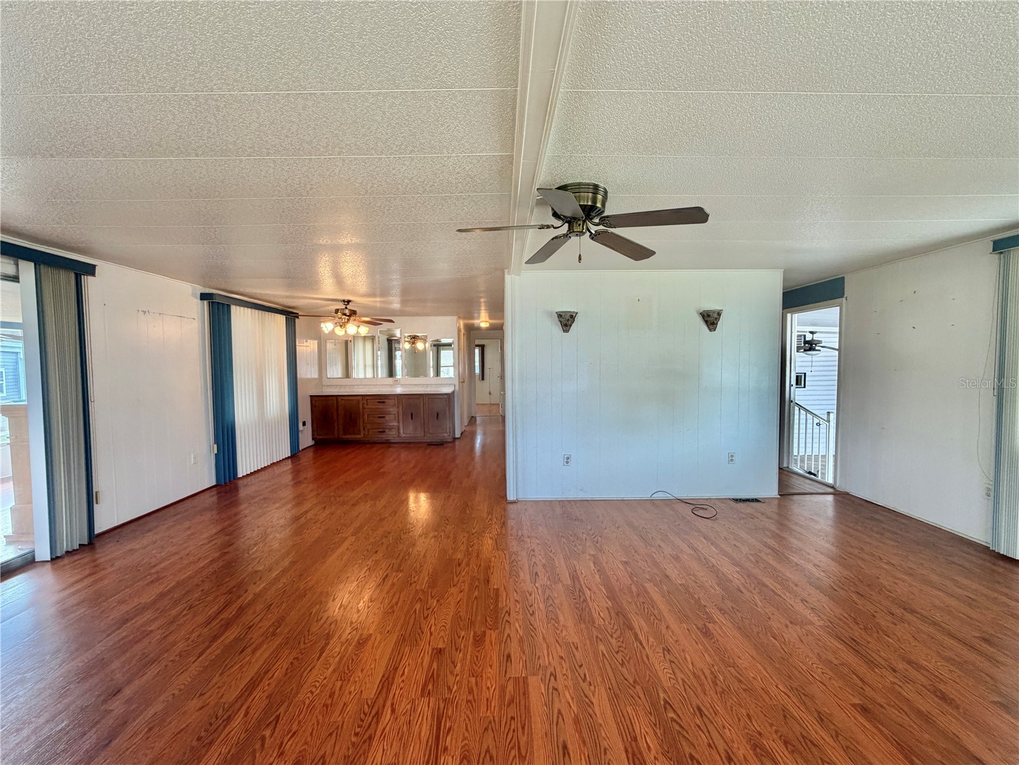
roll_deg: +0.6
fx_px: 412
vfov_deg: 85.7
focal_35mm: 14
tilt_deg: -1.4
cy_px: 382
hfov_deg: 102.1
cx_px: 510
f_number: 2.2
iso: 200
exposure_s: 1/120
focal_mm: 2.22
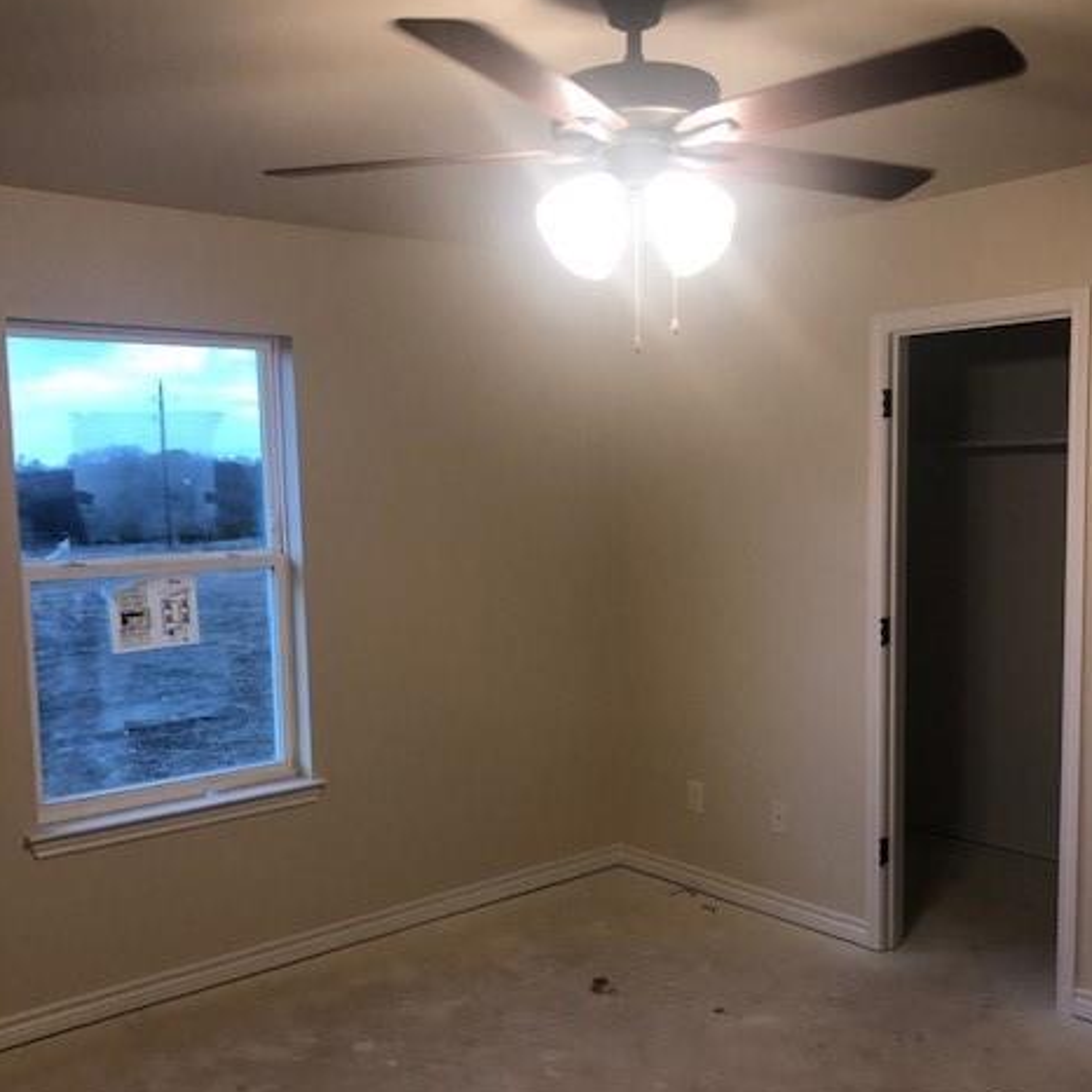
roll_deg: +0.1
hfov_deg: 48.4
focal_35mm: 34
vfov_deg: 48.3
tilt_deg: -6.1
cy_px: 616
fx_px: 1213
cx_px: 555
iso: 40
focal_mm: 3.99
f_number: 1.8
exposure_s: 1/30
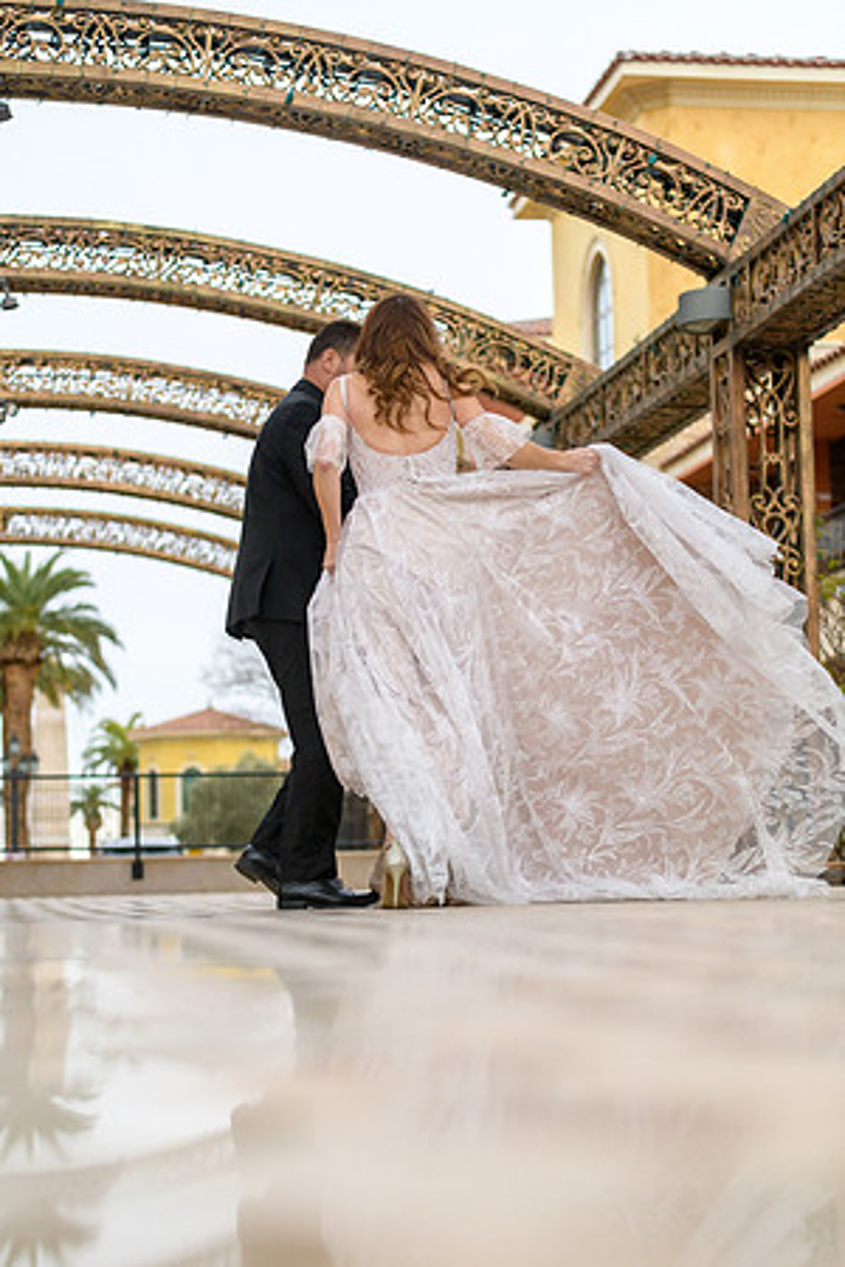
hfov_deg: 19.5
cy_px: 634
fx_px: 2464
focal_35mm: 70
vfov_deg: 28.8
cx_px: 422
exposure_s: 1/3200
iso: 400
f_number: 2.8
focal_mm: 70
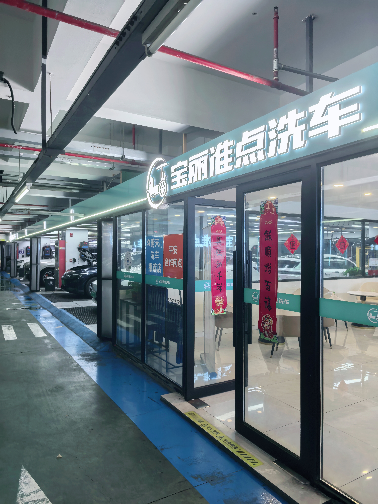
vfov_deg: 71.6
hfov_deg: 56.8
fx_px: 349
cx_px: 189
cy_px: 252
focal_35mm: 24
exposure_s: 1/100
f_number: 4
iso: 160
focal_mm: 5.75
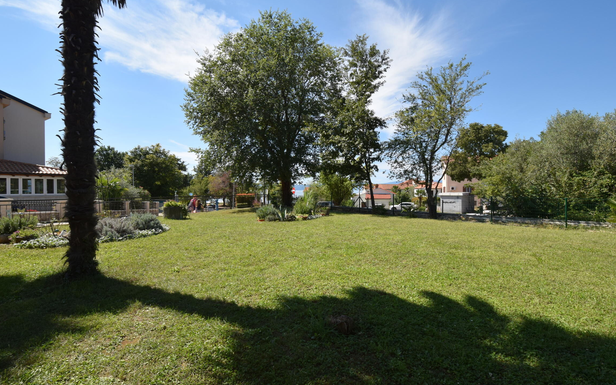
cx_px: 312
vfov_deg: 71.2
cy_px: 186
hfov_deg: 97.8
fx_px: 269
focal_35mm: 16
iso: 200
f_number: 9
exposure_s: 1/320
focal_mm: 10
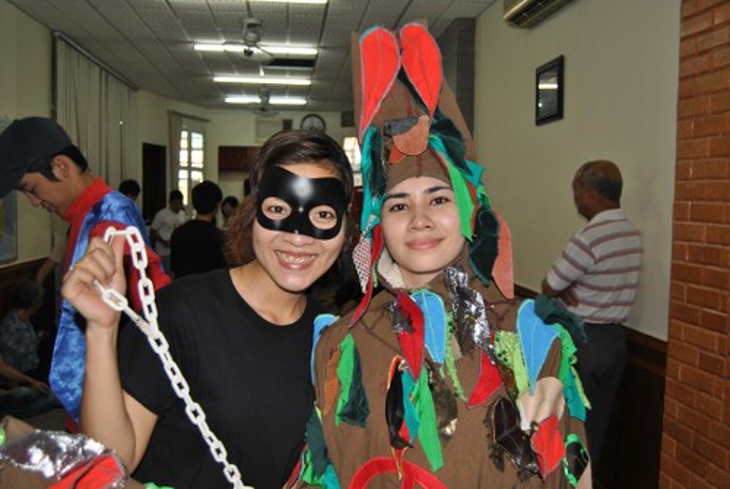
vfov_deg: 38.5
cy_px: 244
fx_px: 701
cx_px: 365
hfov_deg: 55.0
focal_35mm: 34
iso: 200
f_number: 3.8
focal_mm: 23
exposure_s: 1/60
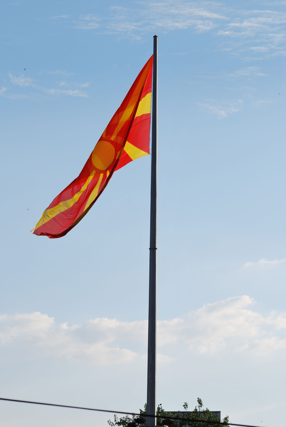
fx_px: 1693
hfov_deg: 9.7
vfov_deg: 14.4
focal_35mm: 142
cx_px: 143
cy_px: 214
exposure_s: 1/640
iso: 100
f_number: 6.3
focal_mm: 95
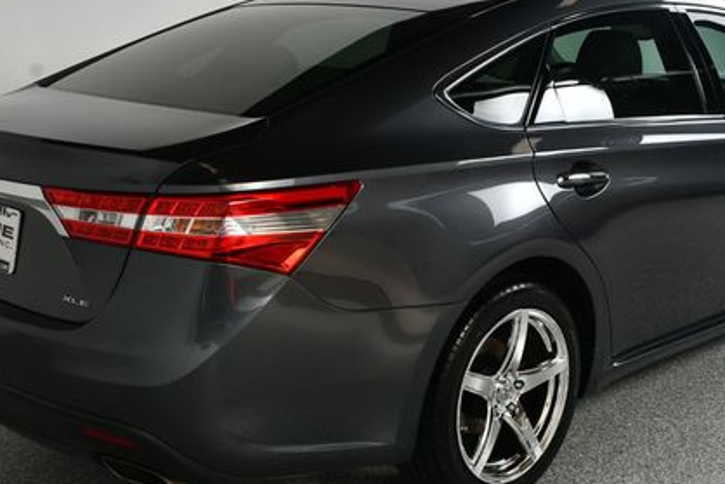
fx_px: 1048
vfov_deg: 26.0
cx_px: 420
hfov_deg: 38.1
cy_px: 238
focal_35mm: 52
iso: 100
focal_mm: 23
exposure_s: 1/160
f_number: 10
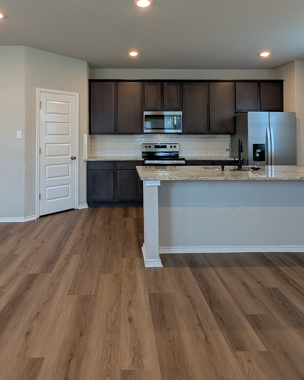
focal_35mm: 23
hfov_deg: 60.6
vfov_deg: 70.9
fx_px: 259
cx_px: 128
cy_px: 133
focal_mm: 2.02
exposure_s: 1/60
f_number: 1.7
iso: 76
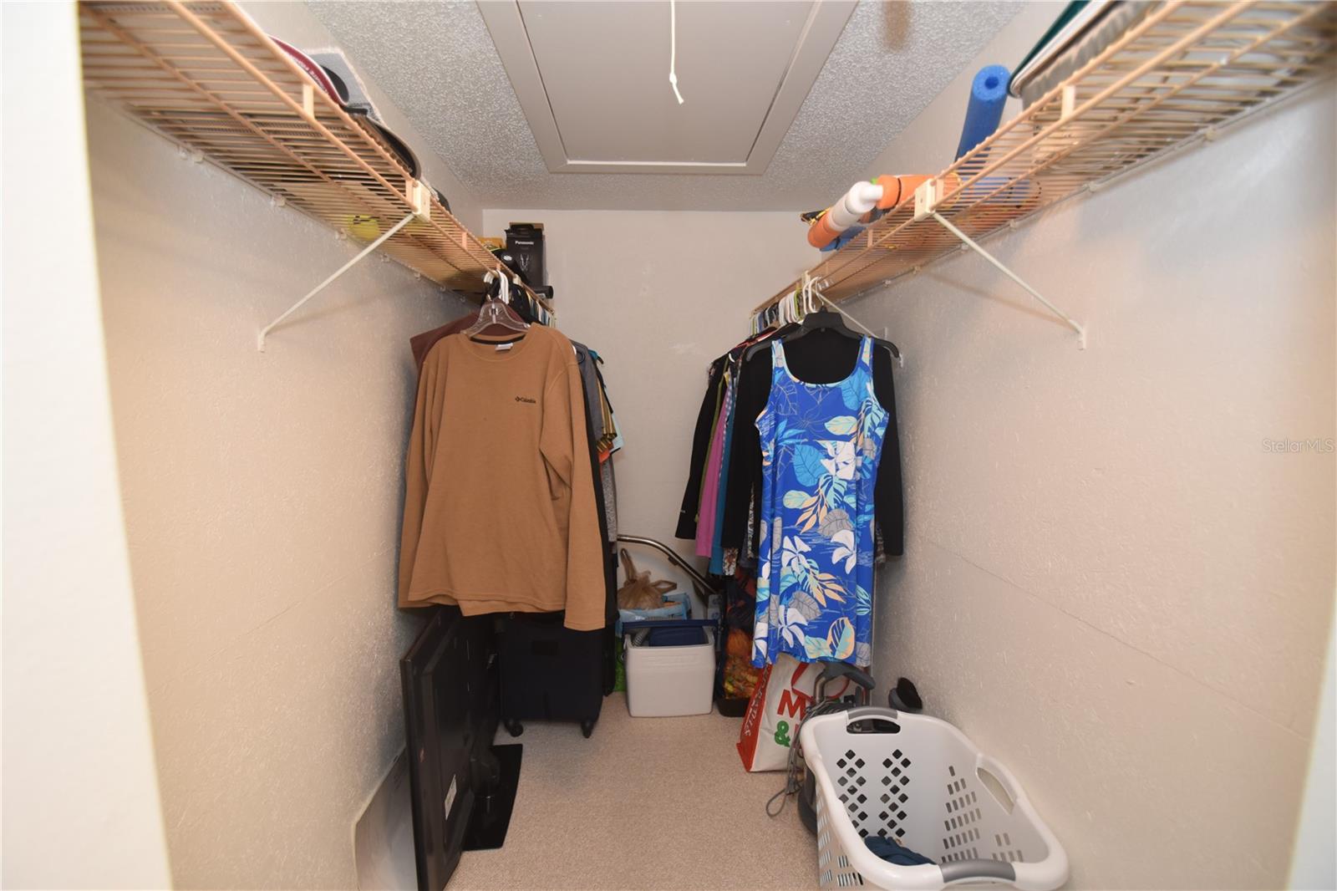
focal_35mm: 15
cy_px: 446
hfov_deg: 100.4
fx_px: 557
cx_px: 668
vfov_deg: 77.3
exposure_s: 1/60
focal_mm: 10
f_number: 4
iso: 800
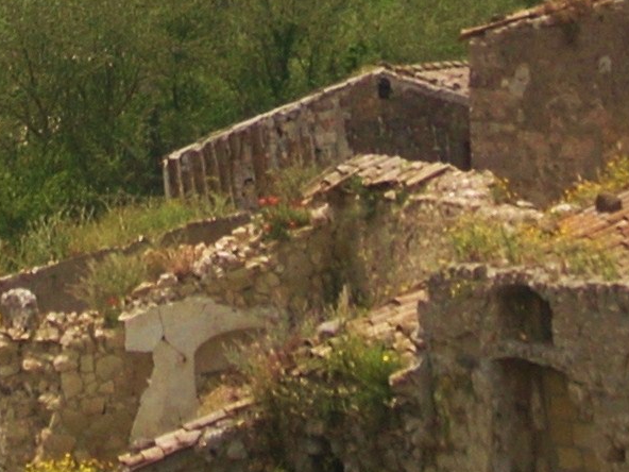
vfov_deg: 4.4
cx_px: -277
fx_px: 6051
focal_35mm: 333
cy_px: -419
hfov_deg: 5.9
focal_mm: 12.8
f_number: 8.5
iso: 64
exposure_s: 1/130
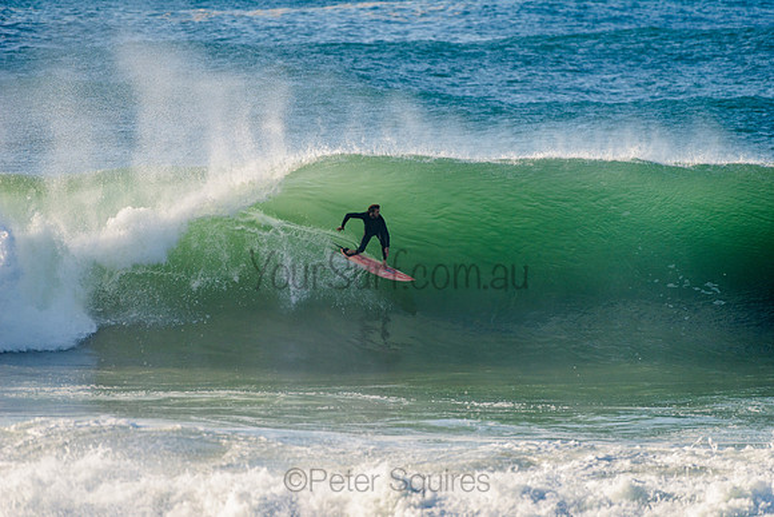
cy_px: 258
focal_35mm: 500
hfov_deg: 4.1
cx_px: 387
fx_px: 10752
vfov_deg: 2.8
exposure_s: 1/1600
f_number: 5.6
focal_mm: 500
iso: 200
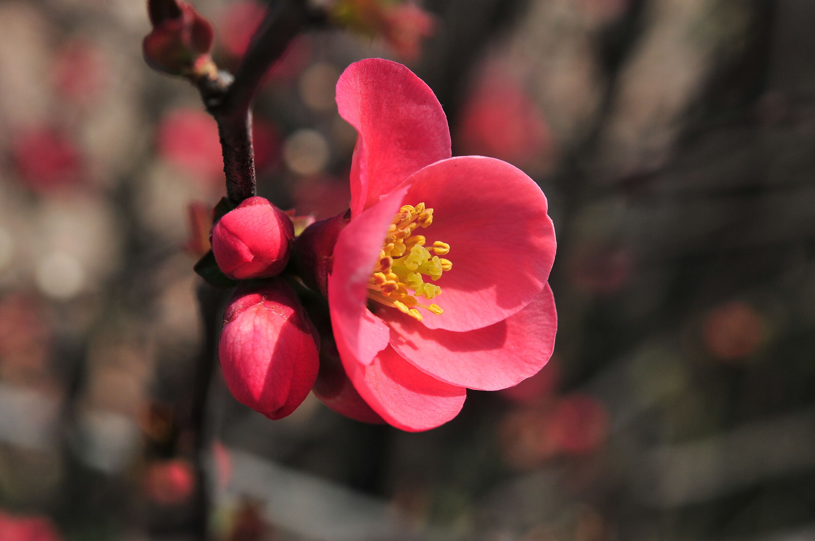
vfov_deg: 15.2
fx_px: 2035
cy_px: 270
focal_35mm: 90
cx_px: 408
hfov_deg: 22.6
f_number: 8
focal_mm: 60
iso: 200
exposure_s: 1/640
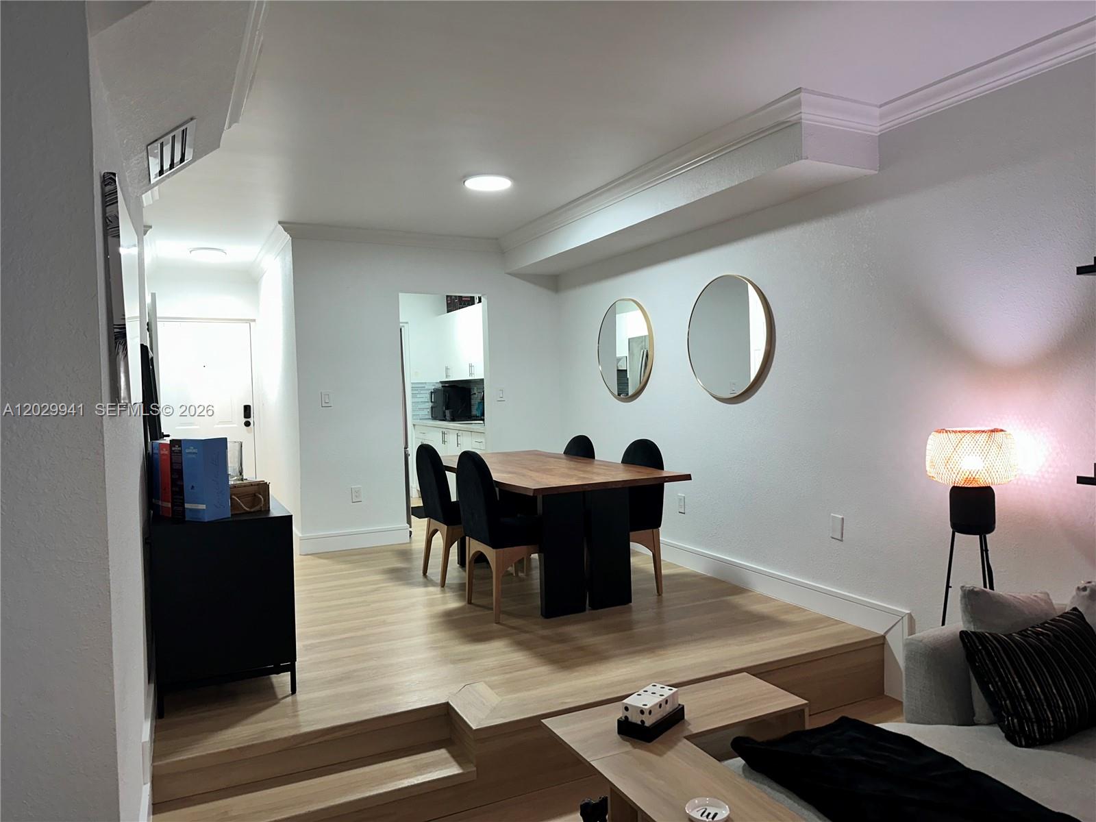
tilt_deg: -2.5
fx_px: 760
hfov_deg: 71.6
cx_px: 548
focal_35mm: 24
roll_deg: +1.4
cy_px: 411
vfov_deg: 56.8
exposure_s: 1/33
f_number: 1.78
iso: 100
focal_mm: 6.86
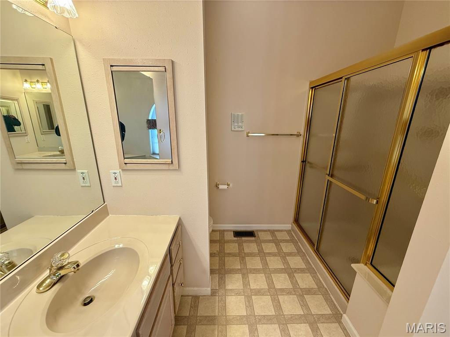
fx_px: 182
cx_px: 225
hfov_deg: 102.1
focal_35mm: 14
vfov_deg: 85.7
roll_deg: +0.3
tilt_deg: -15.9
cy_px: 168
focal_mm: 2.22
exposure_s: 1/120
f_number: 2.2
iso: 125
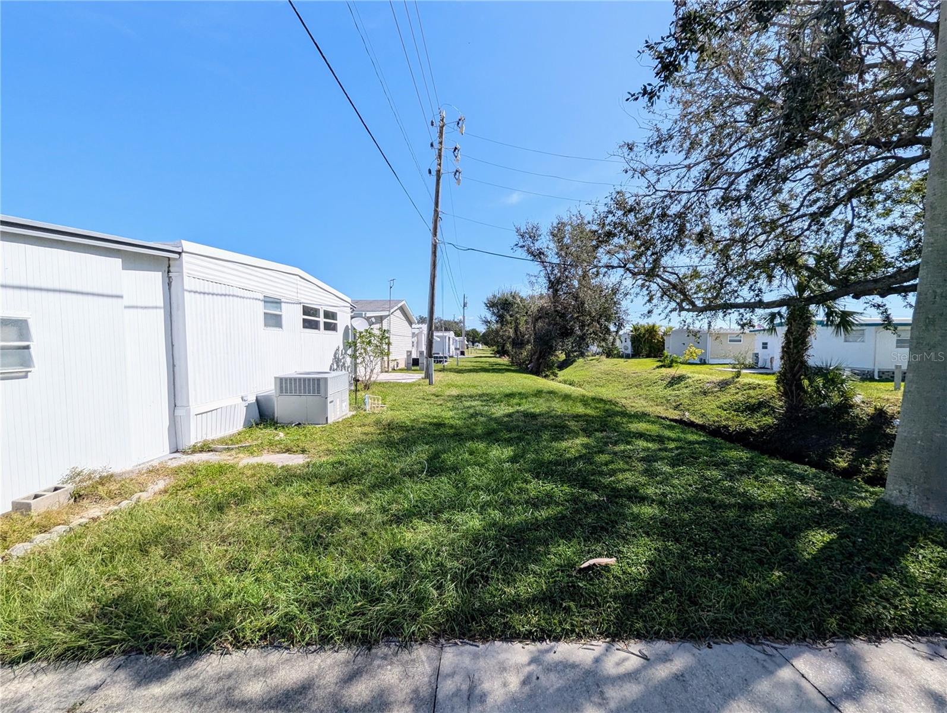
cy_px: 356
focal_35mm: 13
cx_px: 474
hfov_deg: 106.1
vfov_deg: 90.1
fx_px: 356
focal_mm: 1.95
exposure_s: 1/2114
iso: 49
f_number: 2.2
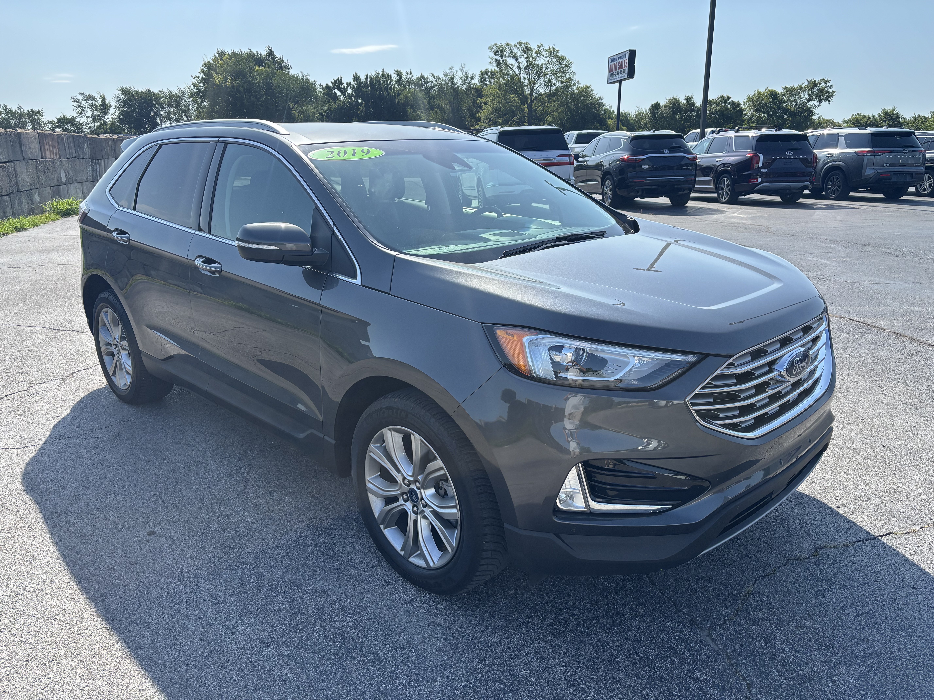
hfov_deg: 67.3
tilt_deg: -15.1
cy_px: 350
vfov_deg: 53.1
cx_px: 467
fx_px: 702
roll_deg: -0.8
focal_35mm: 26
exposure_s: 1/1912
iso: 50
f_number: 1.6
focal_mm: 5.96
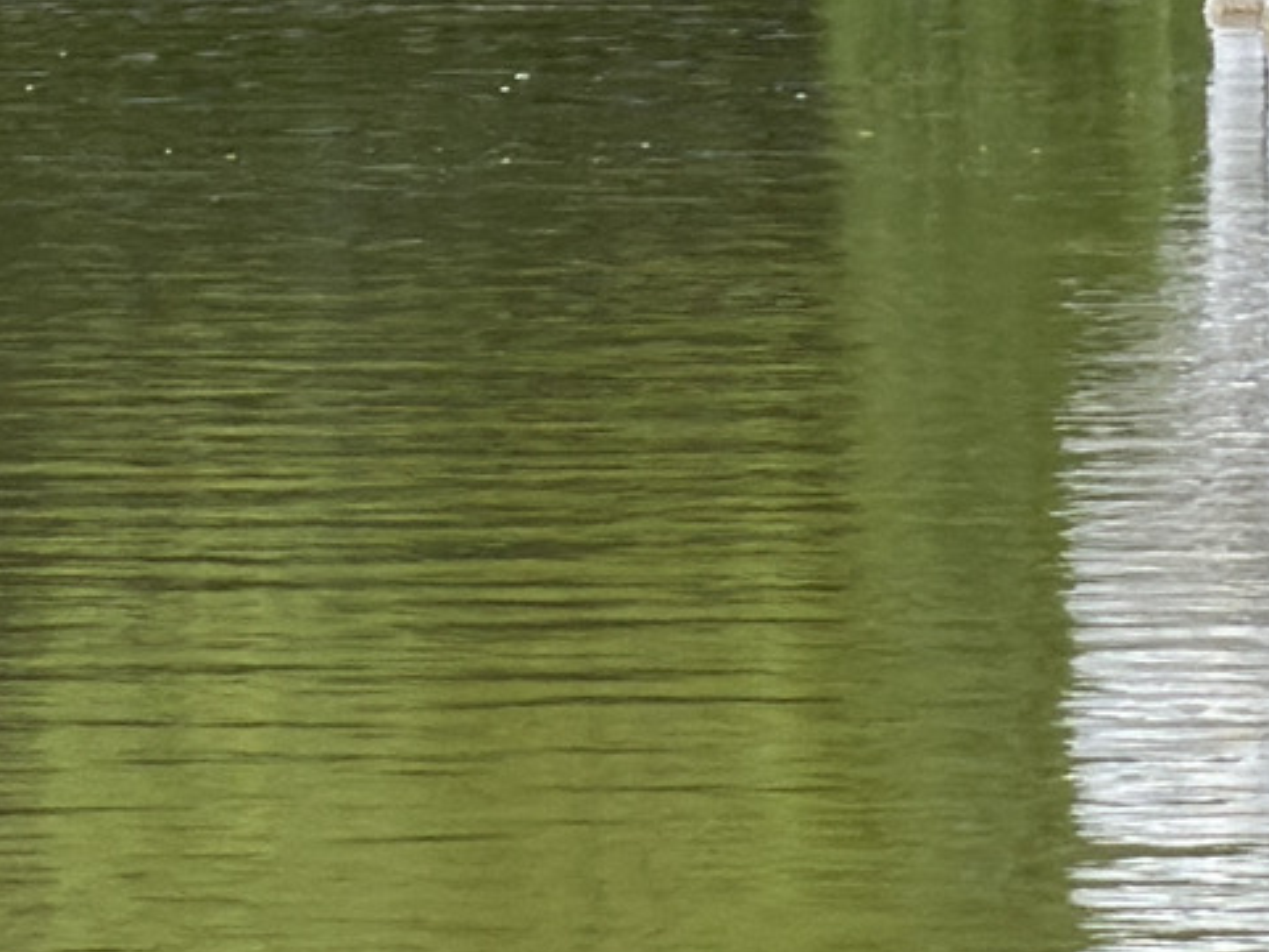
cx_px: -470
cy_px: -134
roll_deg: +1.0
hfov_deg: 2.4
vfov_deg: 1.8
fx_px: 30508
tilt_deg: -2.5
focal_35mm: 832
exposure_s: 1/170
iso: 40
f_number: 2.8
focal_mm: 16.89
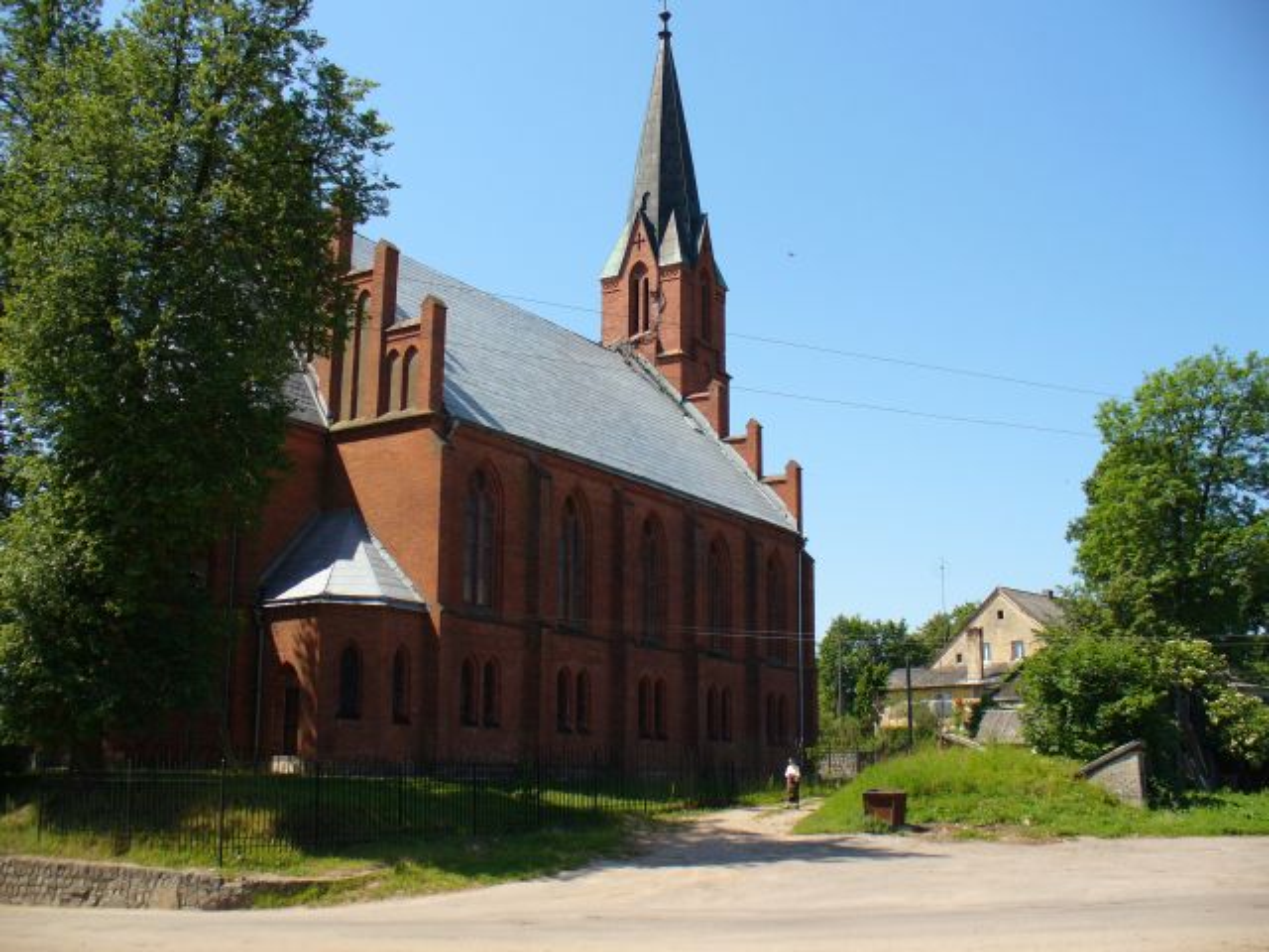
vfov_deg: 38.7
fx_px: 1356
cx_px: 634
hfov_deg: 50.1
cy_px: 476
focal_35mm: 37
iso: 80
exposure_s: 1/250
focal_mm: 6.1
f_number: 5.6
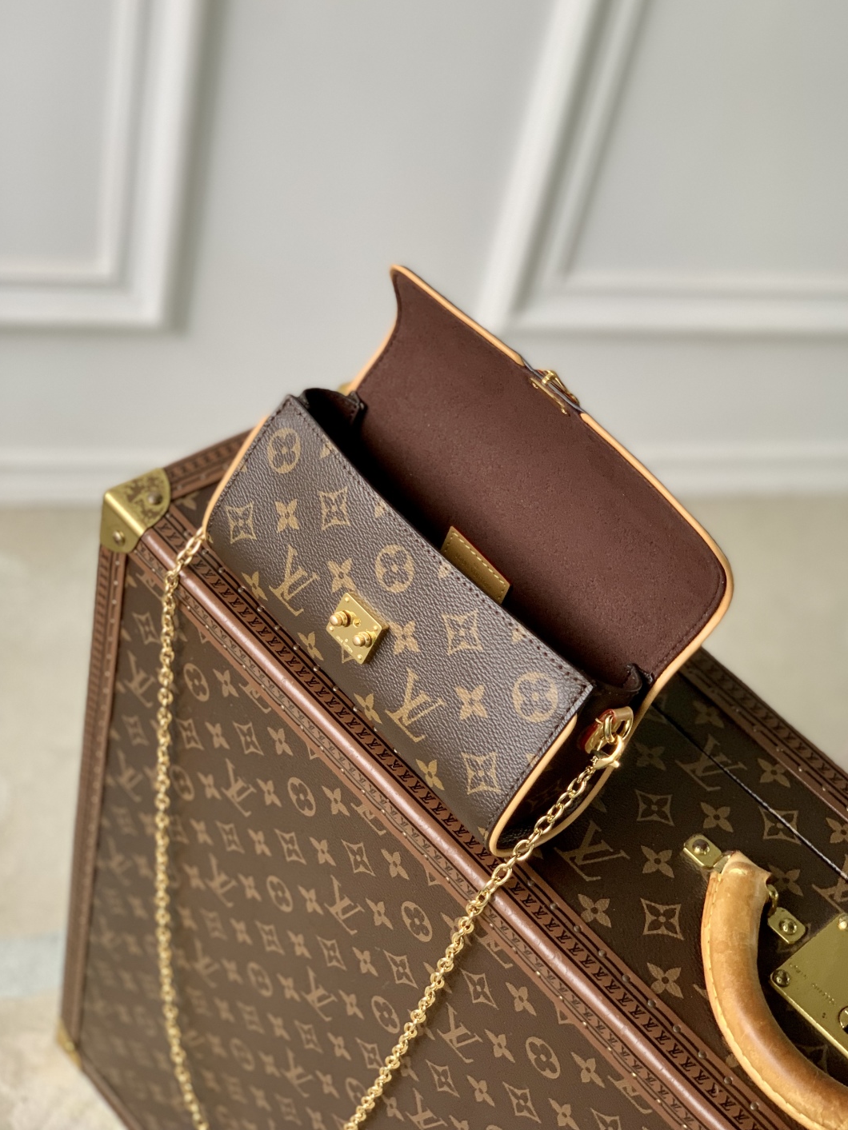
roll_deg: -11.9
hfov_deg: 27.5
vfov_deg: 36.2
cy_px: 555
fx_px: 1731
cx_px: 429
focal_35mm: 53
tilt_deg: -43.6
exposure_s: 1/122
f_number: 2.4
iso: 80
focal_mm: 6
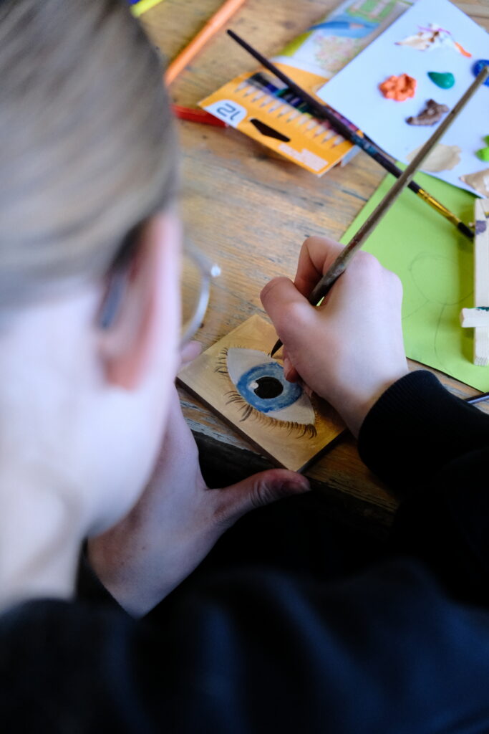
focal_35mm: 50
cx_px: 244
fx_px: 1018
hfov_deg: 27.0
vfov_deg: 39.6
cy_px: 367
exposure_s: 1/1000
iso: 5000
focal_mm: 33
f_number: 2.8
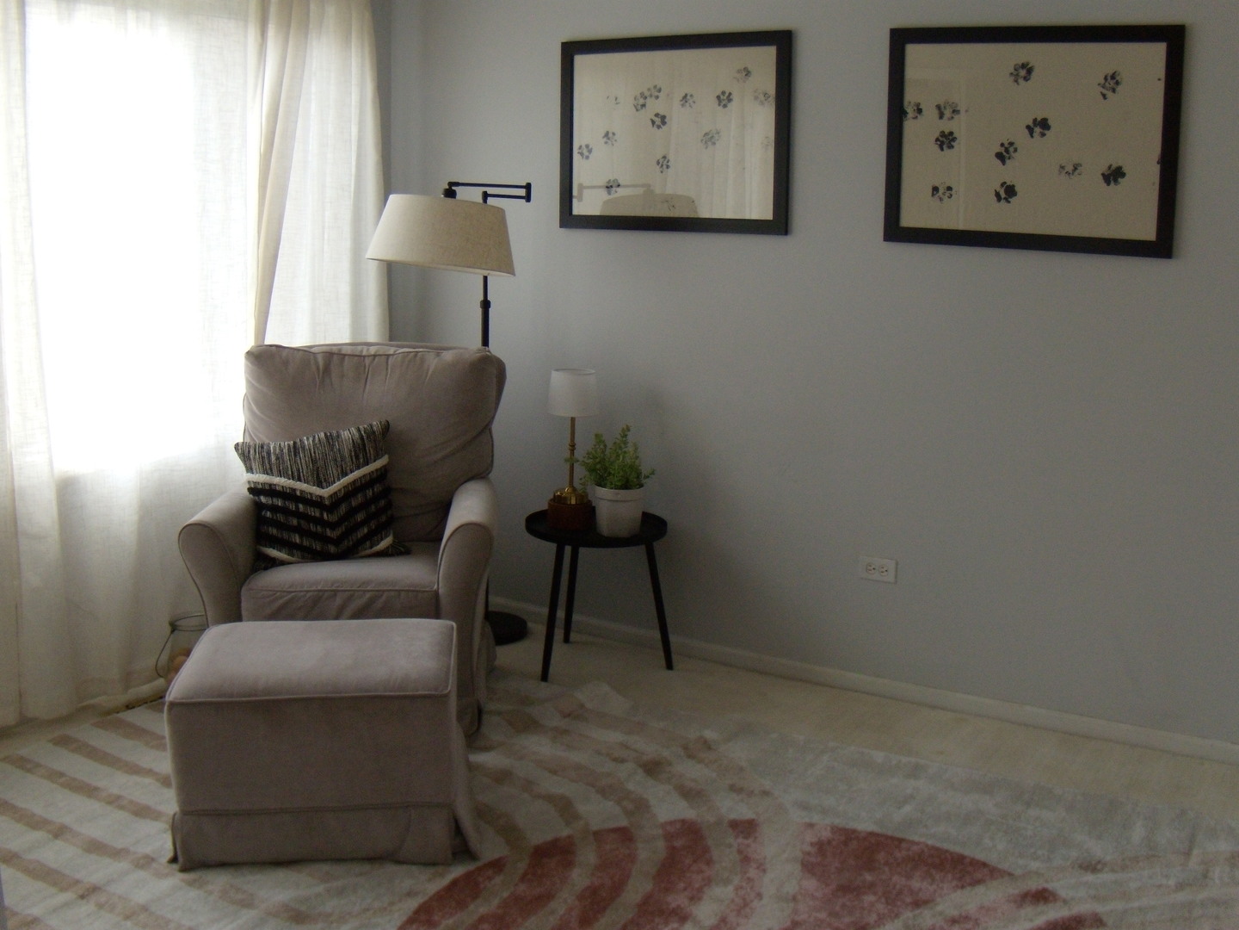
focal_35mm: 36
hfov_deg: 51.4
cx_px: 620
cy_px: 465
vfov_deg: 39.7
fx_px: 1289
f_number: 3.6
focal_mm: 6.4
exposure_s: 1/60
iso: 200
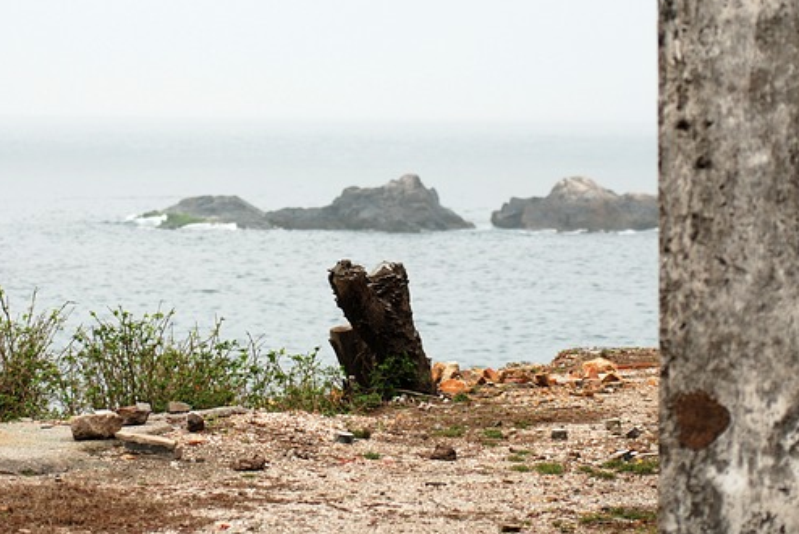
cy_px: 223
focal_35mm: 170
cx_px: 315
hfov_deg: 12.1
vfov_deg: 8.1
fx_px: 3775
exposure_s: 1/640
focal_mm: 80
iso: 200
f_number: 4
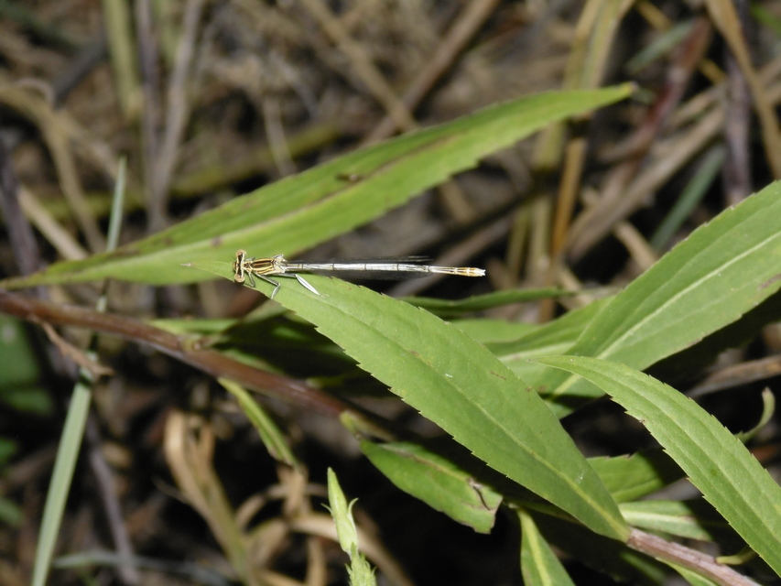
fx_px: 5799
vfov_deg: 5.8
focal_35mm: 257
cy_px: 293
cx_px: 390
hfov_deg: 7.7
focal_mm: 47.3
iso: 200
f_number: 5.7
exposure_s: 1/160
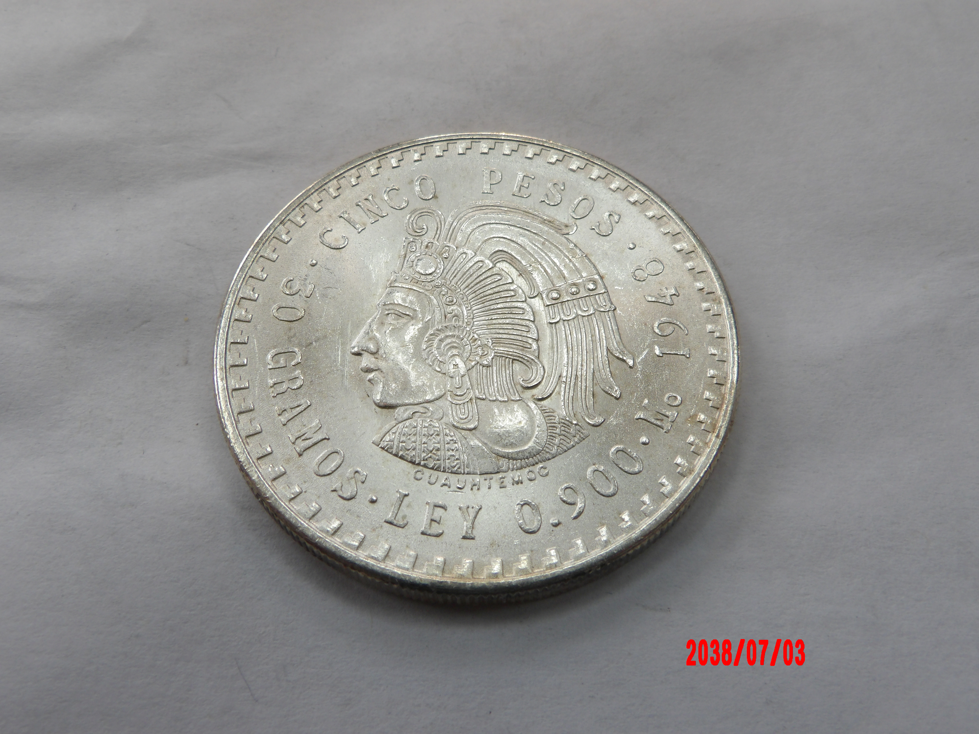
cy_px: 367
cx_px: 490
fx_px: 962
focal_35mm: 34
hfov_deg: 54.0
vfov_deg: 41.8
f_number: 4.5
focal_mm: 6.2
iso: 100
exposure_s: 1/71
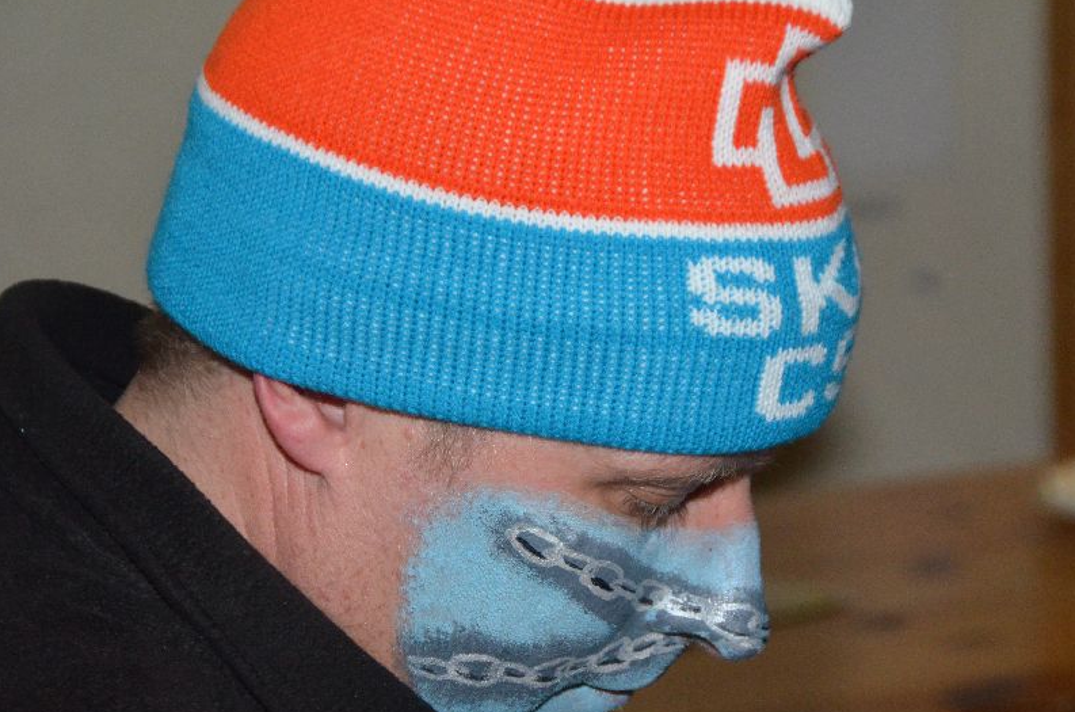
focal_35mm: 155
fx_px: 4618
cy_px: 453
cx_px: 560
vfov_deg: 8.8
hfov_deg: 13.3
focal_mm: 80
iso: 3200
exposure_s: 1/60
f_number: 5.3
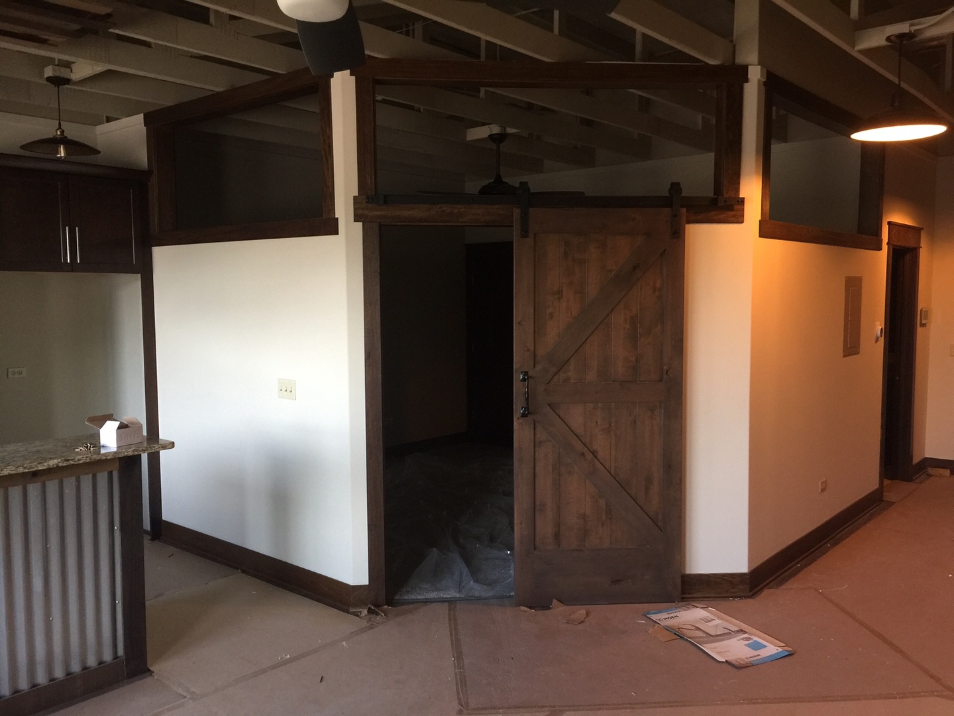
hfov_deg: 61.7
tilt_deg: -4.9
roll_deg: +0.1
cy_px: 358
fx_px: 799
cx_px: 477
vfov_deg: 48.2
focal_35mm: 29
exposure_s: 1/15
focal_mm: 4.15
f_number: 2.2
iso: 64
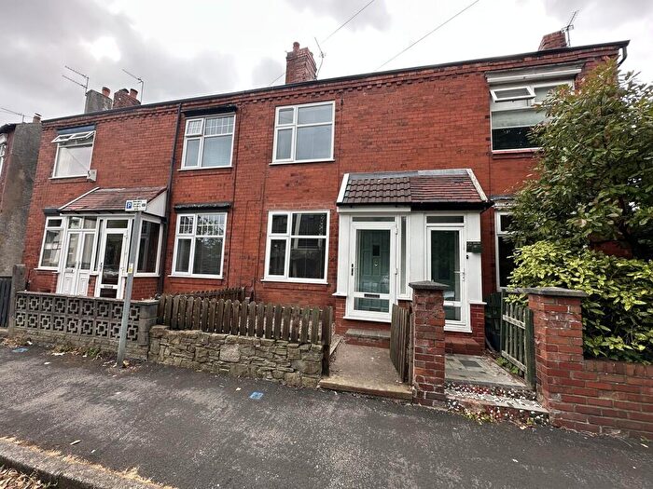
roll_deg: -2.4
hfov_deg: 102.1
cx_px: 326
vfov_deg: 85.7
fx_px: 264
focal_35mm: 14
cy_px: 244
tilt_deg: +7.5
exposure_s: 1/407
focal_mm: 2.22
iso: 40
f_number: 2.2
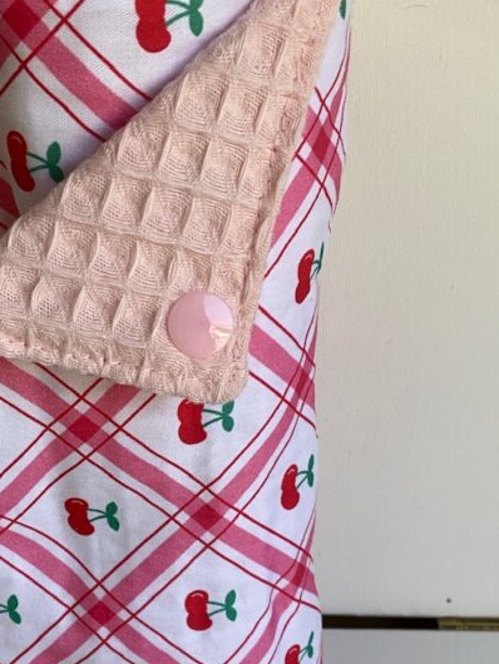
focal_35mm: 56
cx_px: 154
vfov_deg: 34.1
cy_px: 428
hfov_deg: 25.9
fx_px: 1075
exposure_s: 1/136
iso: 16
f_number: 1.8
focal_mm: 3
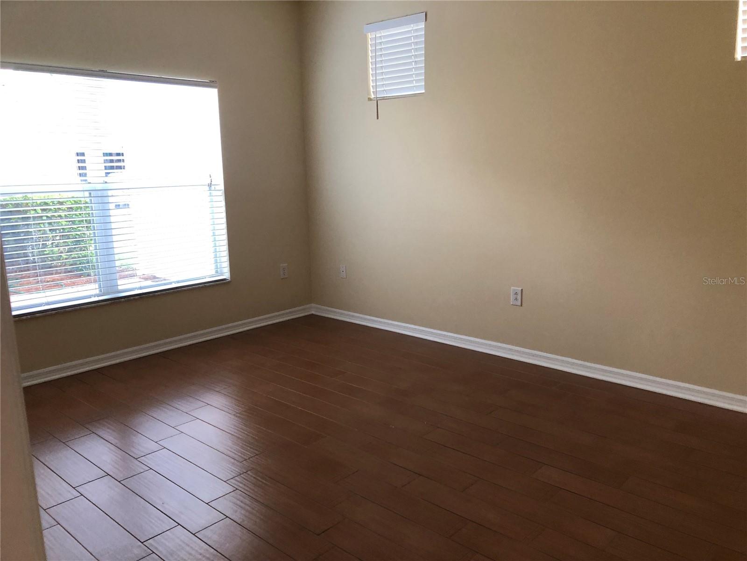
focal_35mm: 28
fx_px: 604
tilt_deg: -12.1
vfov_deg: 49.7
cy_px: 280
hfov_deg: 63.4
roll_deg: +0.5
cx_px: 374
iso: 40
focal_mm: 3.99
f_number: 1.8
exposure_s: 1/17
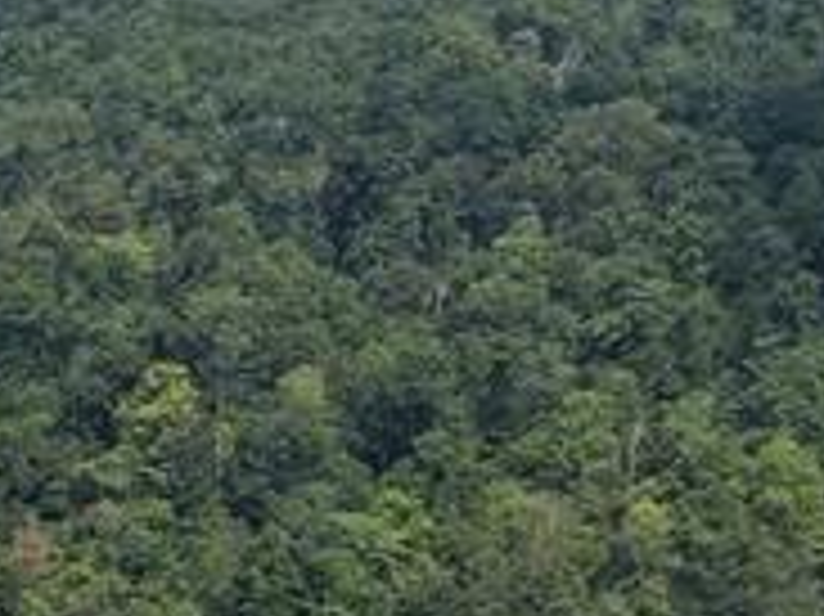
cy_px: 1057
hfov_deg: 9.1
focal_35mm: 189
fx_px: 4496
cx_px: -1346
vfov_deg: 7.6
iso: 200
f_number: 1.8
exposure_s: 1/4000
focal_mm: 8.67
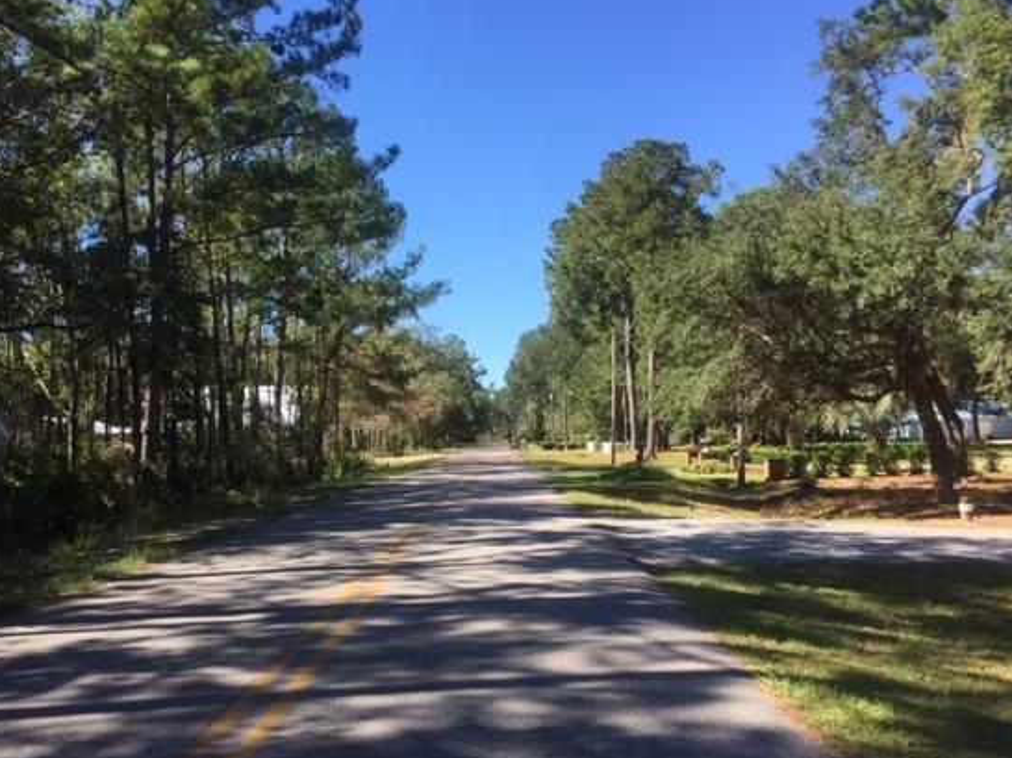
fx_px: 994
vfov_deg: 41.7
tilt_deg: -0.1
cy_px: 415
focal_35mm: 34
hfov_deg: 53.8
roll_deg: +0.3
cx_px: 434
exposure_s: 1/942
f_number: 2.2
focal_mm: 4.15
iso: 32
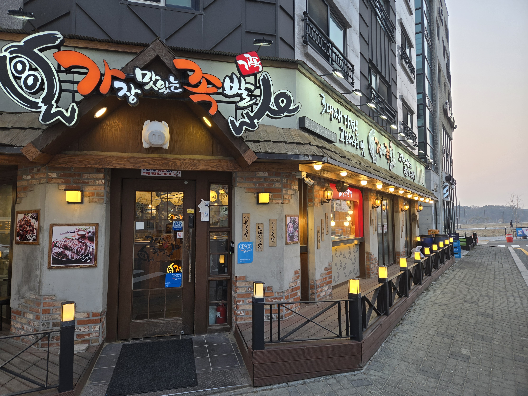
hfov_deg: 73.9
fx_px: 351
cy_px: 198
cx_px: 264
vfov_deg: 58.9
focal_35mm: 23
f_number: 1.8
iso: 32
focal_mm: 5.4
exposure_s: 1/120
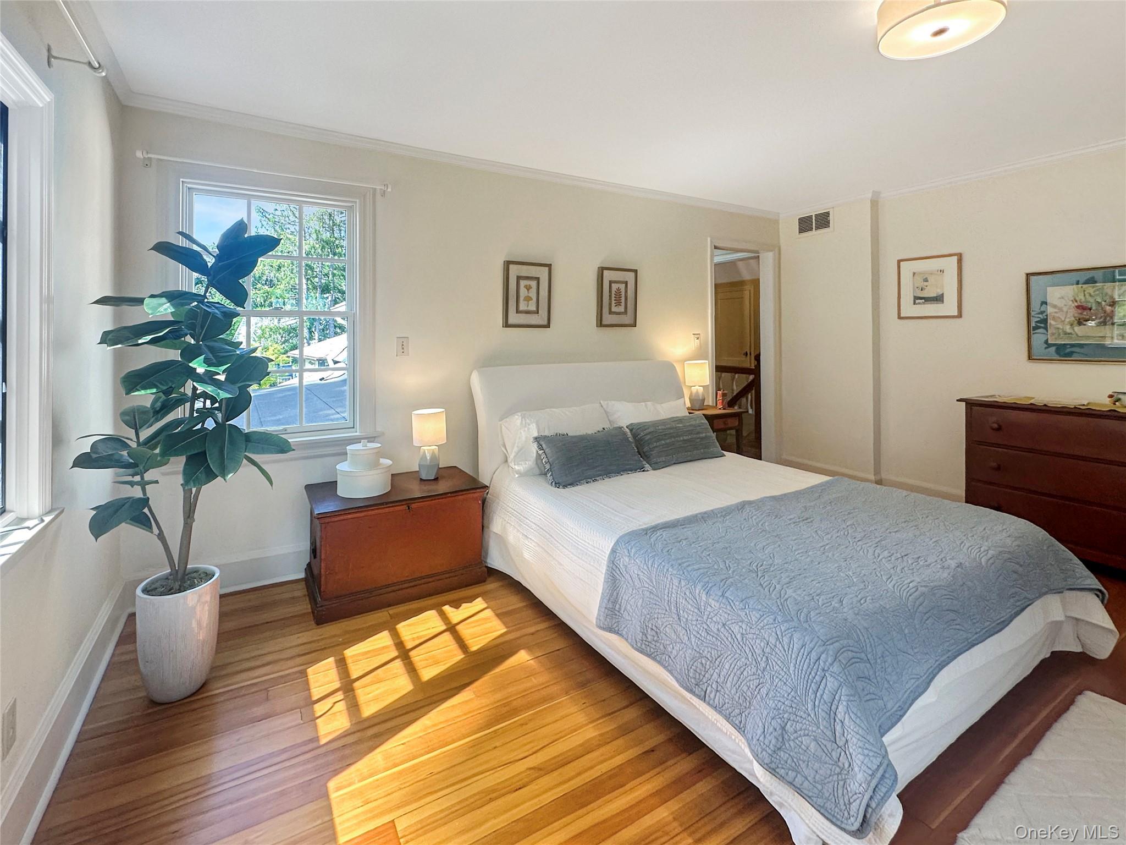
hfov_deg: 102.1
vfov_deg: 85.7
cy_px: 422
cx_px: 563
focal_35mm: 14
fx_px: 455
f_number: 2.2
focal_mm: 2.22
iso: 100
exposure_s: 1/120
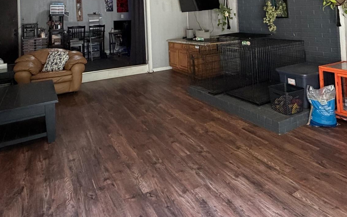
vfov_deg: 41.3
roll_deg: +2.9
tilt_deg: +1.5
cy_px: 11
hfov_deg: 68.2
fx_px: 255
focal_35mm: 27
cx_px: 191
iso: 400
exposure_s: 1/60
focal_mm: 2.22
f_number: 2.2
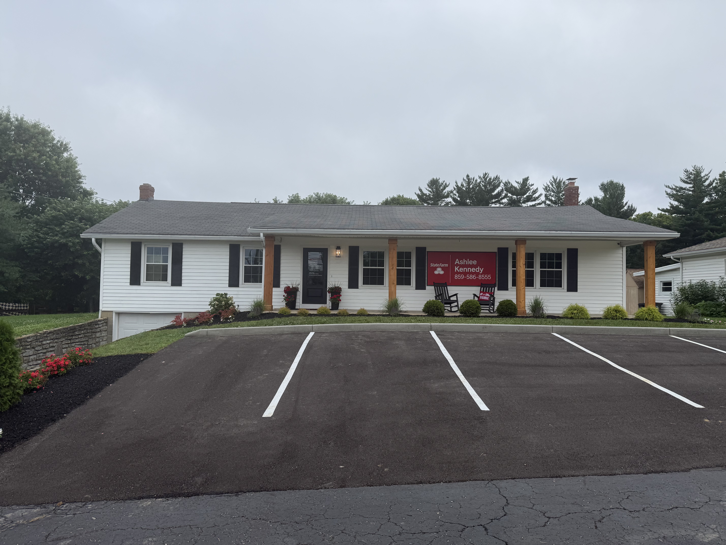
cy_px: 272
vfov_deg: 56.8
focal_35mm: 24
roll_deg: -0.9
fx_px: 503
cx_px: 363
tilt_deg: +3.3
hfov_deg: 71.6
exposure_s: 1/4405
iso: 80
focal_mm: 6.76
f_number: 1.78
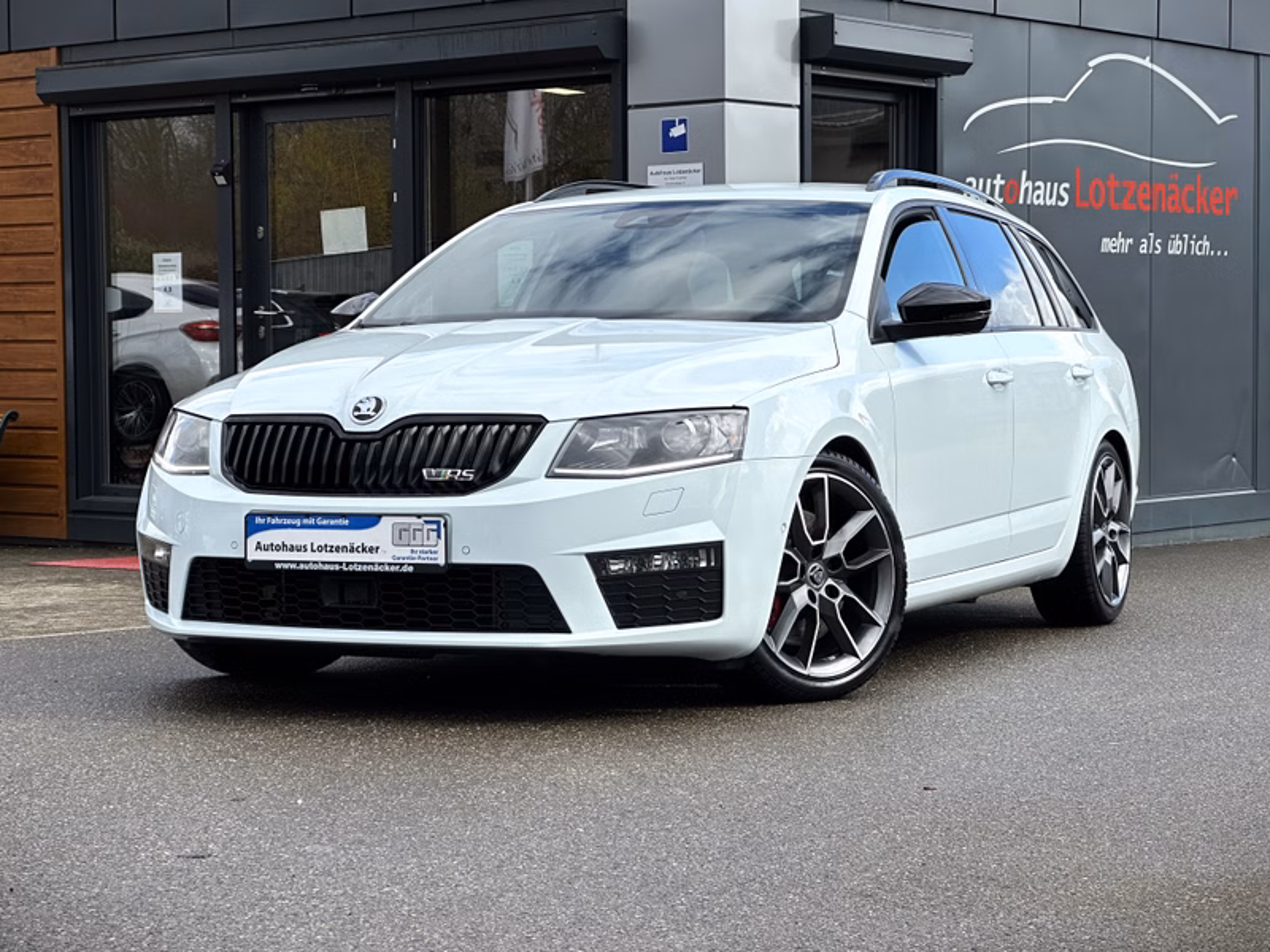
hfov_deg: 25.3
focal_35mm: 77
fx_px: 2825
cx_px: 635
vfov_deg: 19.1
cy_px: 476
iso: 32
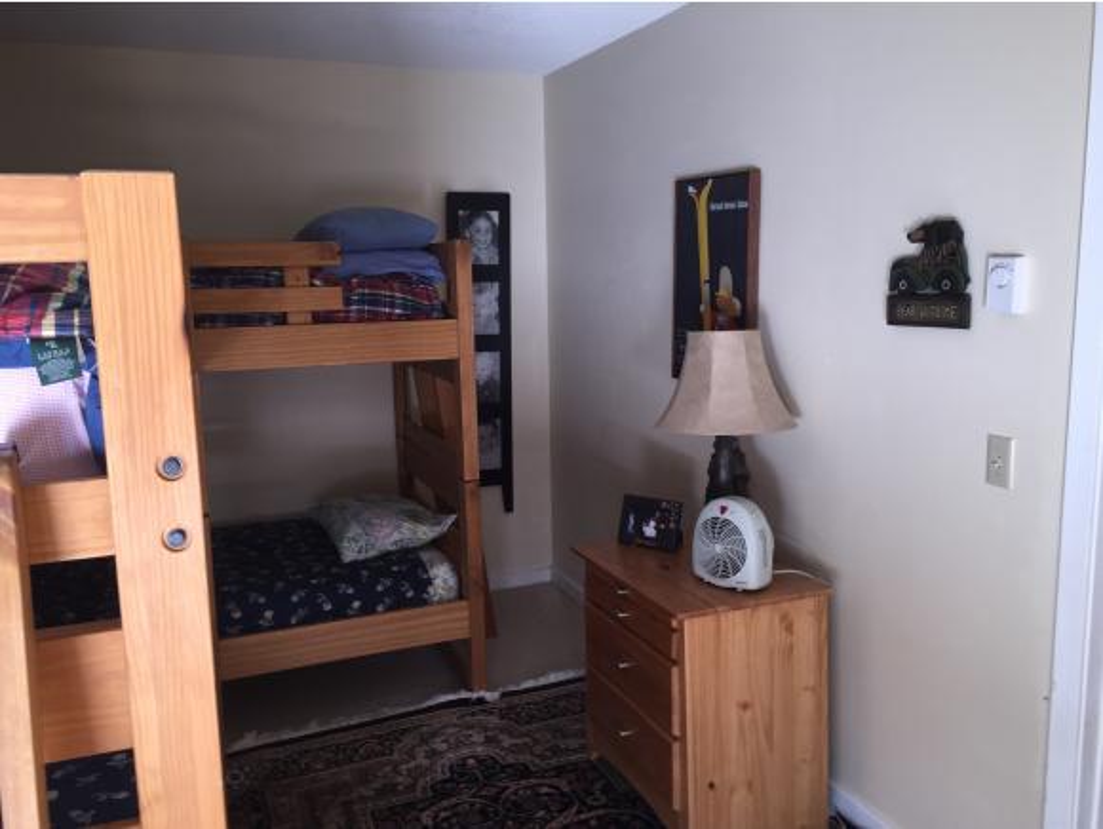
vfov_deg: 48.3
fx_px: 925
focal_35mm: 29
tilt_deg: -8.9
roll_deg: +0.6
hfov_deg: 61.6
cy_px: 414
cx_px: 552
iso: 32
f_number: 2.2
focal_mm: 4.15
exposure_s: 1/30
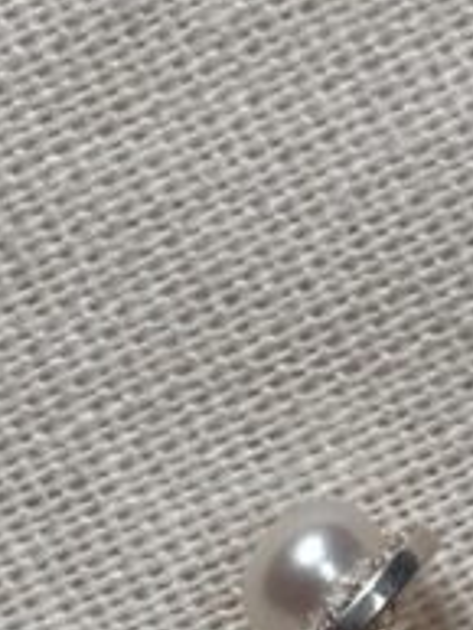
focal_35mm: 215
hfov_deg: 6.9
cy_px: 738
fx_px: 3913
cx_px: 444
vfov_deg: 9.1
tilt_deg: -82.8
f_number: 1.6
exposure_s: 1/413
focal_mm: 5.96
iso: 32
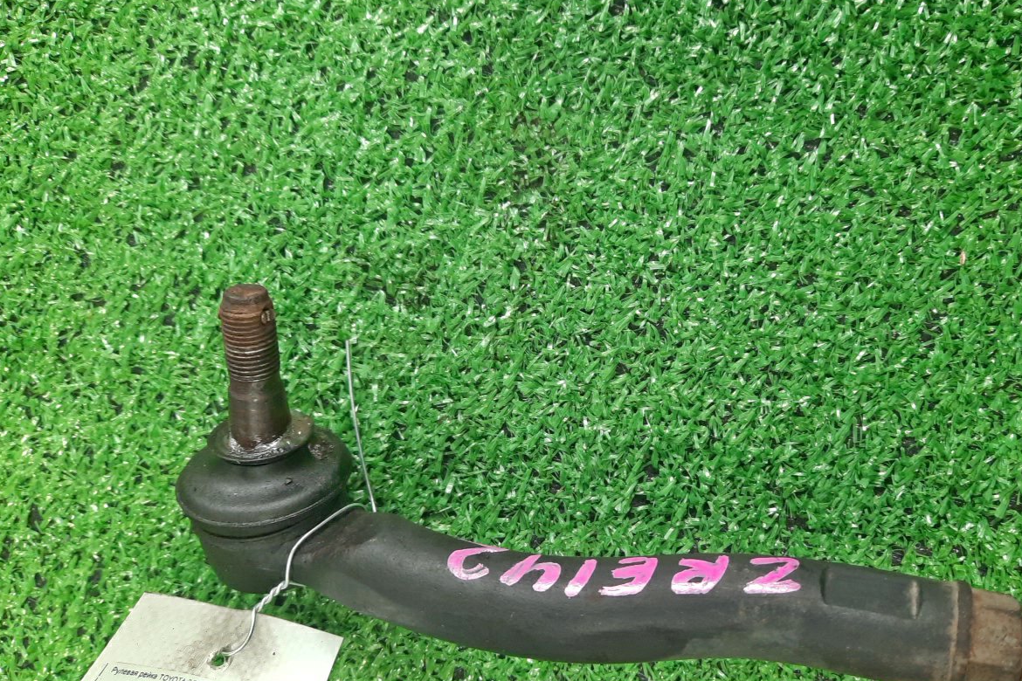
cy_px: 378
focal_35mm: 32
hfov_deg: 58.4
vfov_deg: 41.1
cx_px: 594
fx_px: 908
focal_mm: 4.6
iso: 273
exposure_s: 1/50
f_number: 2
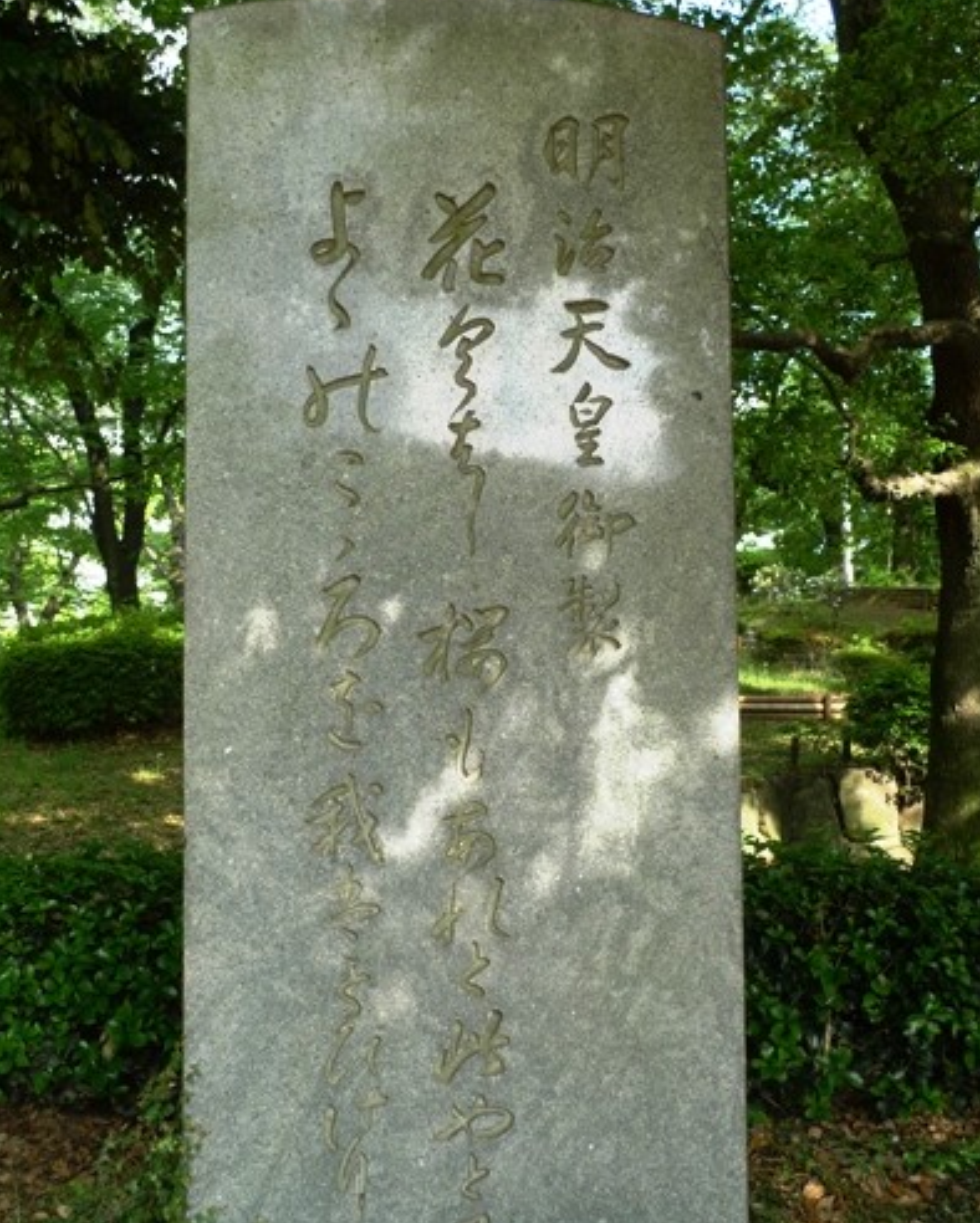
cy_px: 623
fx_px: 1341
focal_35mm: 37
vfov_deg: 49.1
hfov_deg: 40.2
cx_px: 492
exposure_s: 1/160
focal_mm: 7.4
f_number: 2.8
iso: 80
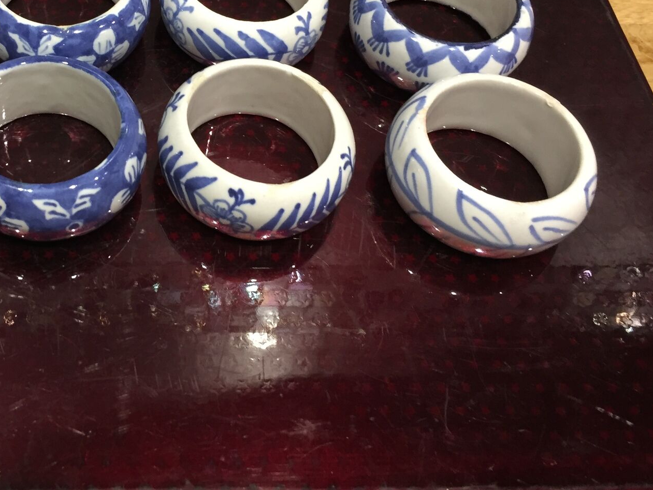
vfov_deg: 31.0
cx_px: 142
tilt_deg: -52.7
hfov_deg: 39.8
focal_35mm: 46
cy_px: 124
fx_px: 868
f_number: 2.2
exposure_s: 1/33
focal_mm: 4.15
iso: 160
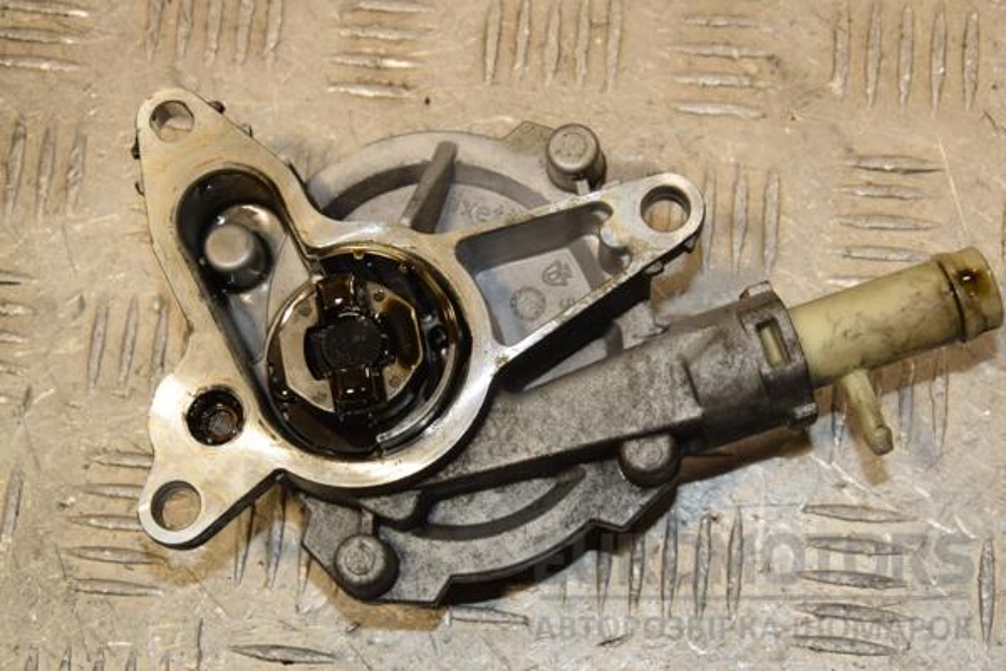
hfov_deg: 27.0
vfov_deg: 18.2
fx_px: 2096
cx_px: 503
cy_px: 336
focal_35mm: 75
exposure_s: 1/200
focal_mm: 50
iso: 800
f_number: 10
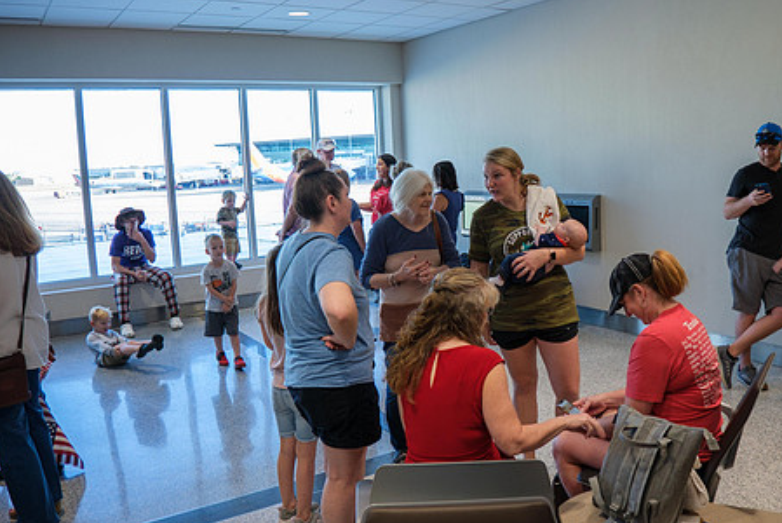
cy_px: 240
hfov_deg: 59.3
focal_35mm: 31
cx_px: 502
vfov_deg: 42.3
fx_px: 674
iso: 320
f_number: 4
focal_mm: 16
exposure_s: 1/40
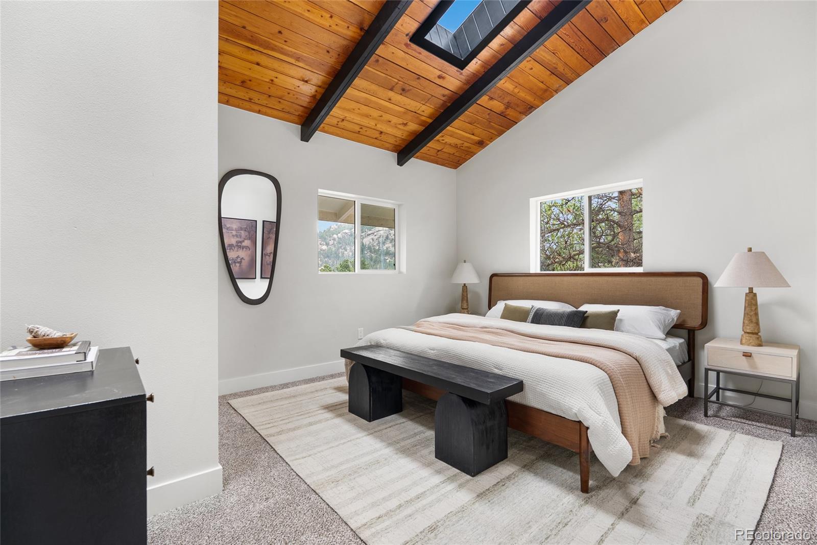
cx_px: 408
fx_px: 363
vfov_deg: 73.8
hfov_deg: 96.7
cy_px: 272
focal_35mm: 16
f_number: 8
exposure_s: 1/1.67
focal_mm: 16
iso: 200
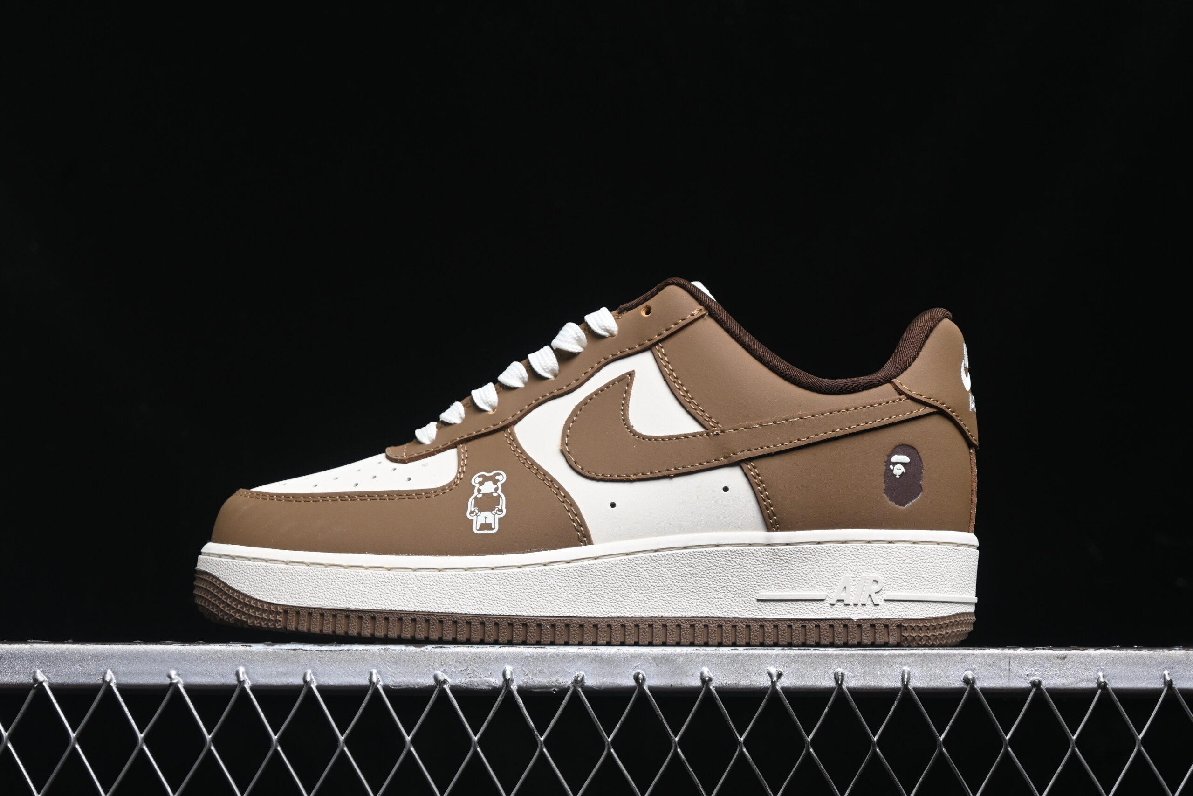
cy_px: 398
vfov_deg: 18.2
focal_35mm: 75
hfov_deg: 27.0
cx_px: 596
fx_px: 2485
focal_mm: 50
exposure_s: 1/50
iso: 160
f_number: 6.3
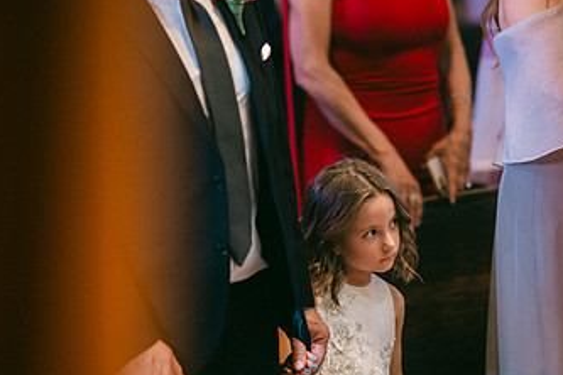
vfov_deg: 7.5
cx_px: 372
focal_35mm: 183
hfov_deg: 11.2
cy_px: 259
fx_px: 2862
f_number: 1.4
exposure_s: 1/250
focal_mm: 105
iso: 800
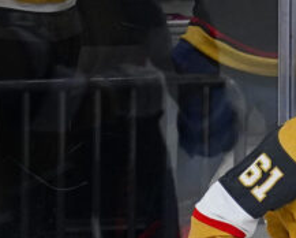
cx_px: 439
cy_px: 369
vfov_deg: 0.6
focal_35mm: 2659
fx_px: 23315
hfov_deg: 0.7
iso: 2500
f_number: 3.2
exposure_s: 1/2000
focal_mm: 400
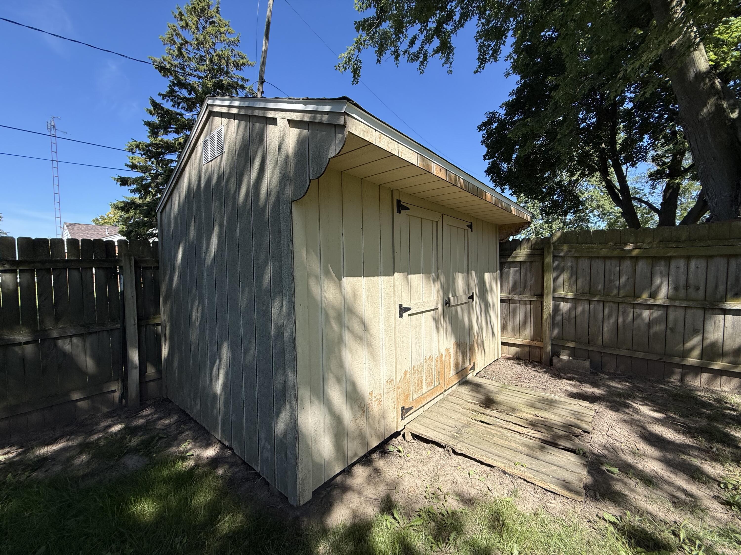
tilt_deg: -1.8
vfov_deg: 85.7
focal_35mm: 14
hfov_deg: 102.1
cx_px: 370
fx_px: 300
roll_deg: +0.8
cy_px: 278
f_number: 2.2
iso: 50
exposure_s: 1/1017
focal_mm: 2.22
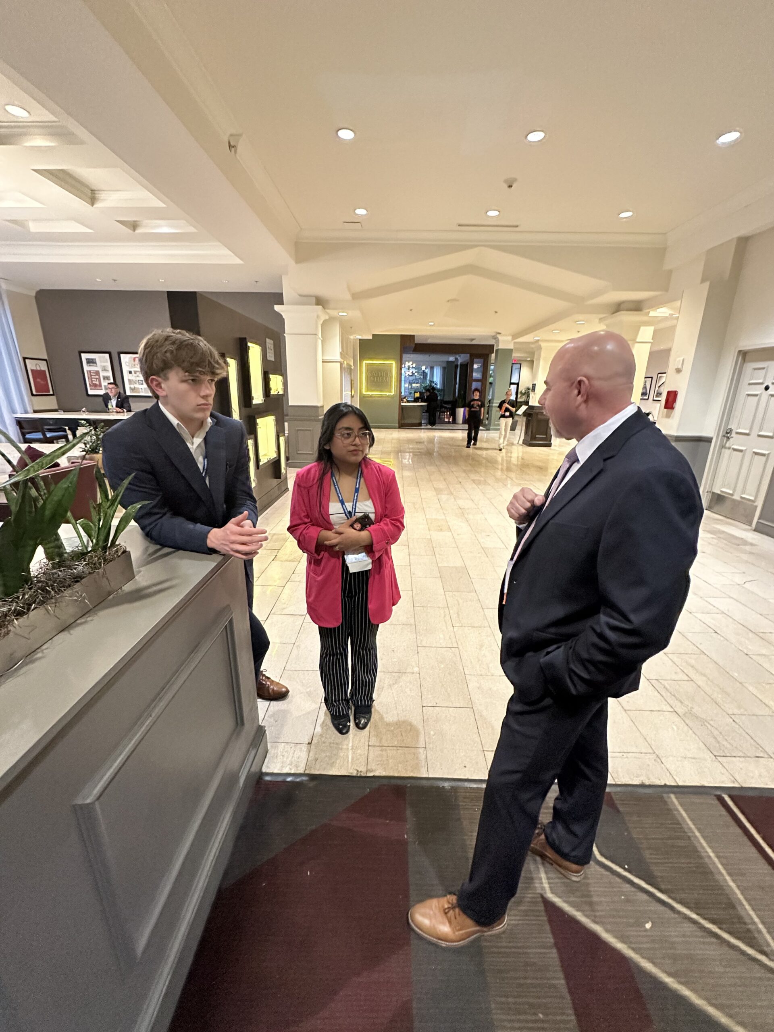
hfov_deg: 85.7
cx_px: 387
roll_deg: -1.2
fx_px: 417
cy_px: 516
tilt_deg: -16.5
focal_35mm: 14
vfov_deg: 102.1
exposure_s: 1/60
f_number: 2.2
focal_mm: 2.22
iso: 800
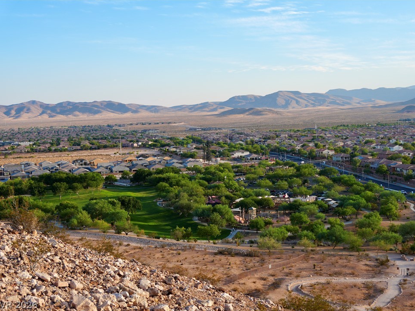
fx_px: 606
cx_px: 227
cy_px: 156
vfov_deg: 28.8
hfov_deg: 37.8
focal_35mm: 51
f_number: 5.6
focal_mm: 31
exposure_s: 1/320
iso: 100
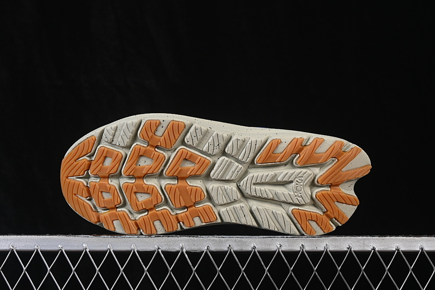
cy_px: 145
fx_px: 906
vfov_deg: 18.2
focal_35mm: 75
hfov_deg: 27.0
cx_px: 218
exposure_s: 1/80
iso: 160
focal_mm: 50
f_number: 8
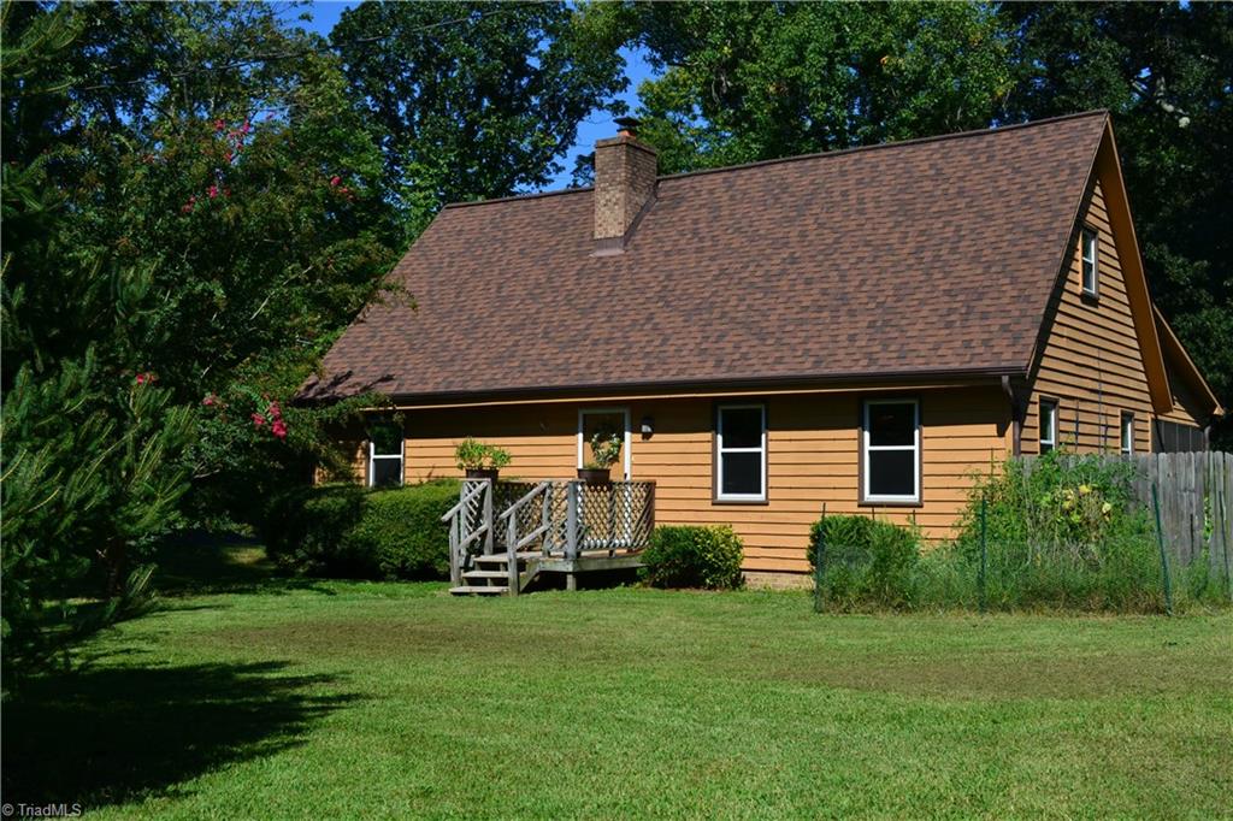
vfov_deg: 34.2
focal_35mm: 39
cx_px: 616
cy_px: 410
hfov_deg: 49.6
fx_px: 1335
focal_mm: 26
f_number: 11
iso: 400
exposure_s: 1/500
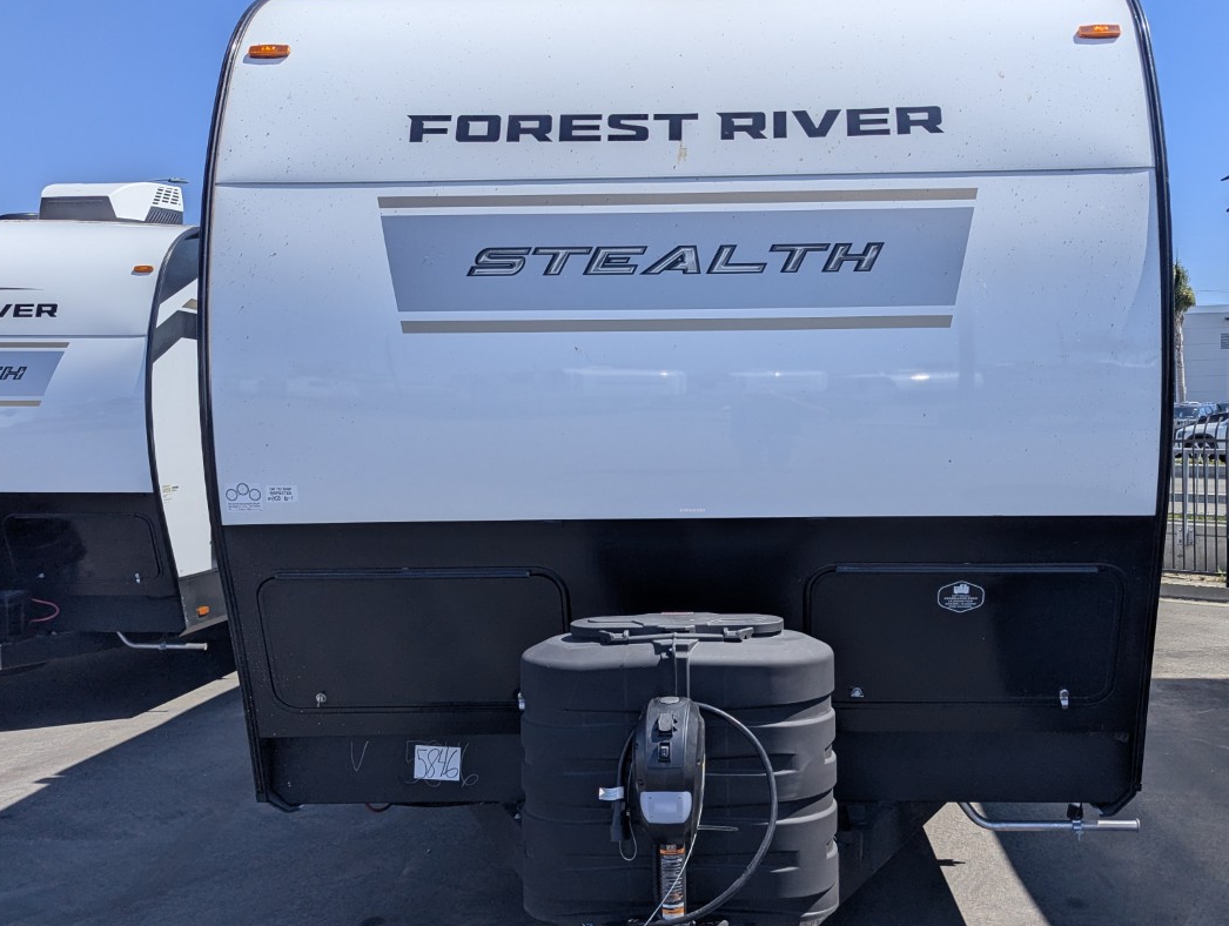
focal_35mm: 32
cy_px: 479
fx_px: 1138
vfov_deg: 44.3
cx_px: 715
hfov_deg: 56.5
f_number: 1.85
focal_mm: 6.81
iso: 48
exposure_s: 1/3058
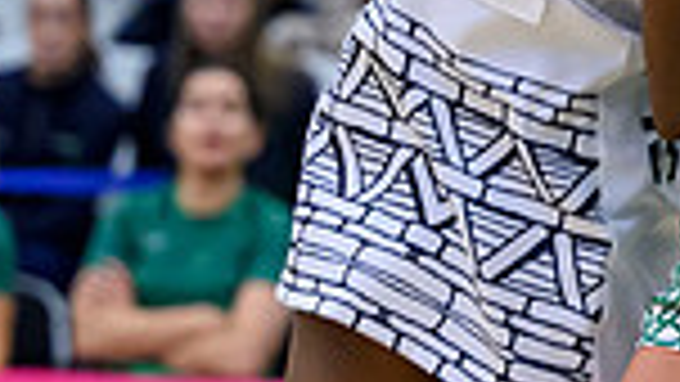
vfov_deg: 2.0
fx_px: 10929
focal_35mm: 606
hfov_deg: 3.6
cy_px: -222
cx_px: 803
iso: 4000
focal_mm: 99
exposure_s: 1/1000
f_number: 3.2
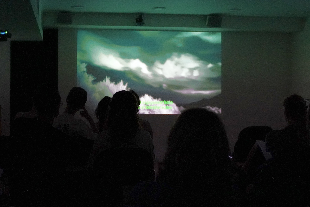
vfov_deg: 30.8
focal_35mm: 44
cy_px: 104
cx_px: 155
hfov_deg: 45.0
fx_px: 375
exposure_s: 1/160
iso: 6400
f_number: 2.8
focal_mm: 29
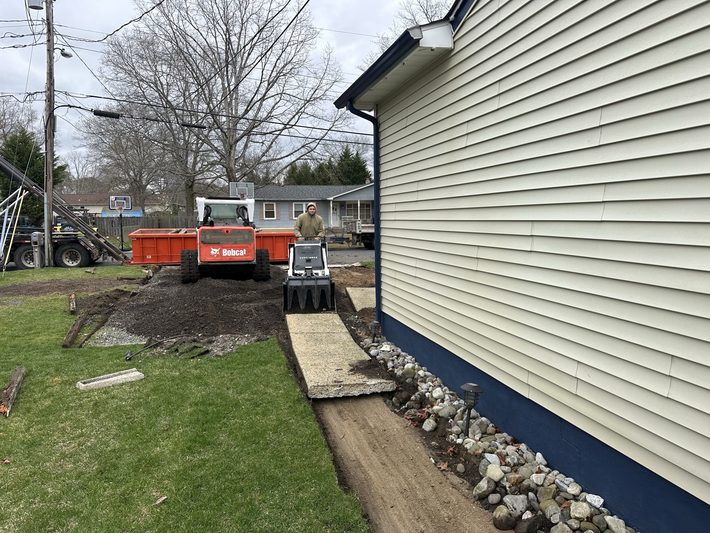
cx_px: 355
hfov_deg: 71.6
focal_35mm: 24
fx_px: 492
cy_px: 266
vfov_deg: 56.8
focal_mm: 6.86
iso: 80
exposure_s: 1/1171
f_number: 1.78
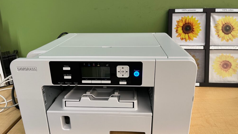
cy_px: 75
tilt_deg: -20.5
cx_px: 117
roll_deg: +1.1
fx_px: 183
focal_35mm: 29
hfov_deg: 66.1
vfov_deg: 40.1
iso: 100
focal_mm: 5.1
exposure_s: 1/60
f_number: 1.6
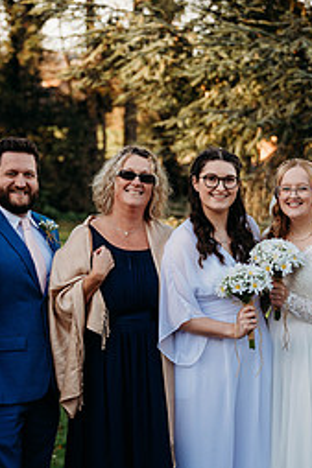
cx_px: 215
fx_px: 1315
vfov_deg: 20.2
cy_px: 262
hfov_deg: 13.5
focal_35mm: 101
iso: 100
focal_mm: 57
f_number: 2.8
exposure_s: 1/500
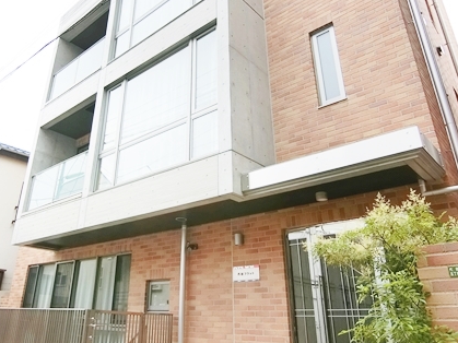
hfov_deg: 61.1
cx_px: 180
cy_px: 144
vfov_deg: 48.0
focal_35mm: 29
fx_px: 384
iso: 80
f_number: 2.7
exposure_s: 1/500
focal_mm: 4.06
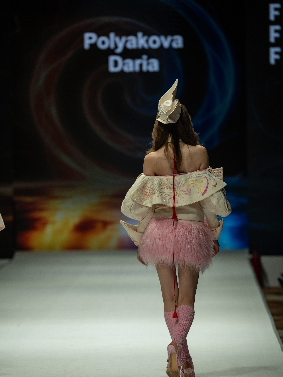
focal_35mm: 217
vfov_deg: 9.1
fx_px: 2366
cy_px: 185
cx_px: 142
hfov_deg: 6.8
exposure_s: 1/320
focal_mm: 200
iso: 200
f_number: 3.5
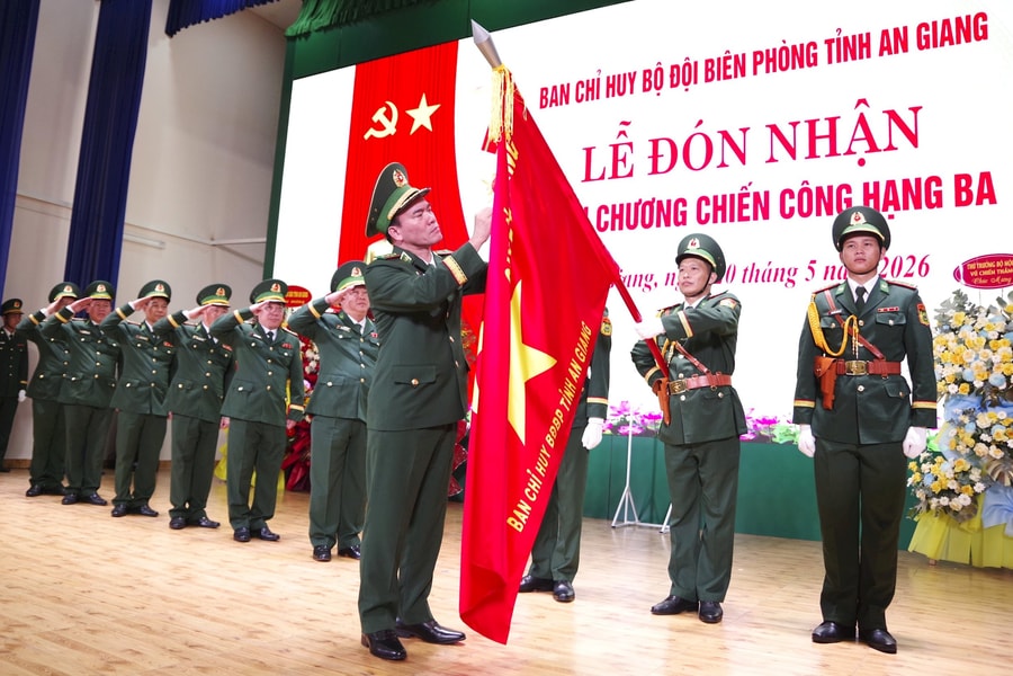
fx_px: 760
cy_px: 338
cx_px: 506
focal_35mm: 27
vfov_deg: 47.9
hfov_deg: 67.4
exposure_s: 1/100
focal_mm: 18
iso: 800
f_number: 4.5
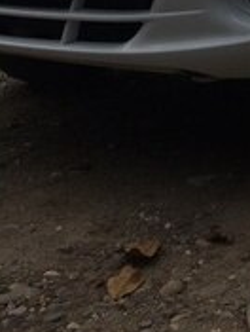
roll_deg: +1.8
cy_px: -116
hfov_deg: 16.7
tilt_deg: -0.4
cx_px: 350
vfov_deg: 21.2
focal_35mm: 82
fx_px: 787
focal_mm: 4.15
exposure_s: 1/604
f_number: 2.2
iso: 32
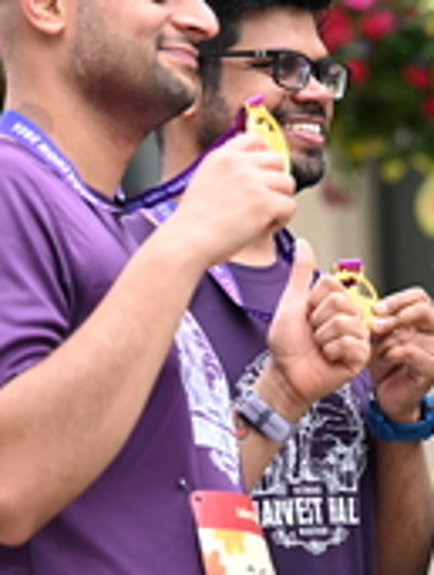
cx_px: 484
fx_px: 4214
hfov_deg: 5.9
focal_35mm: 253
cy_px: 203
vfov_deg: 7.8
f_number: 2.8
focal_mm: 82
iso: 640
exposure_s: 1/1250
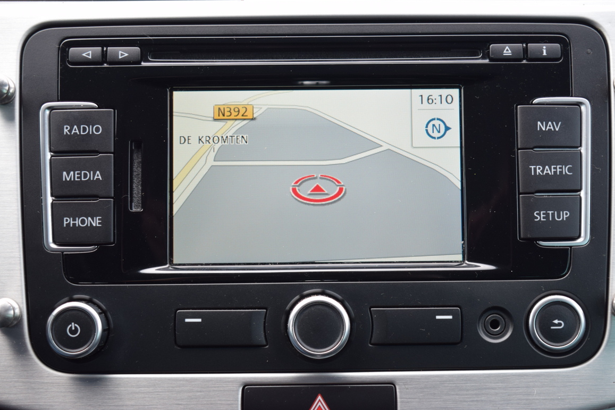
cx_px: 317
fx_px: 956
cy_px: 198
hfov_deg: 35.6
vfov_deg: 24.2
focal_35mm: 56
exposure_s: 1/100
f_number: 5
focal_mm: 36
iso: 400
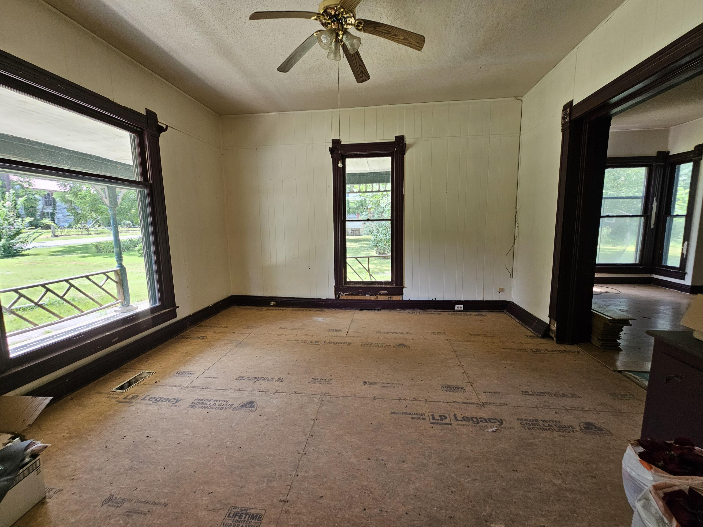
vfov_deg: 89.9
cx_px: 352
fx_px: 264
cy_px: 264
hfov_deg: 106.2
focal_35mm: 13
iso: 80
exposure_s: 1/77.4
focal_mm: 2.2
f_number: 2.2
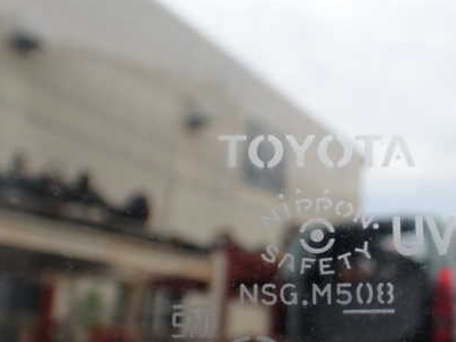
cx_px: 339
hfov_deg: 40.9
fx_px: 593
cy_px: 226
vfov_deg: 31.9
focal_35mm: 45
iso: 100
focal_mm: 5.4
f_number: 3.2
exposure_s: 1/1000
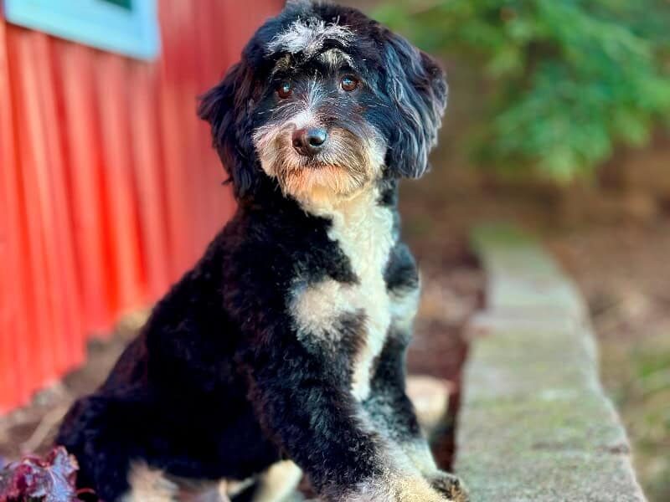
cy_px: 251
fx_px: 929
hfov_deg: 39.7
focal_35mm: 48
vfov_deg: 30.3
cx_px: 335
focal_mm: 6.9
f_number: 1.8
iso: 100
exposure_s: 1/172
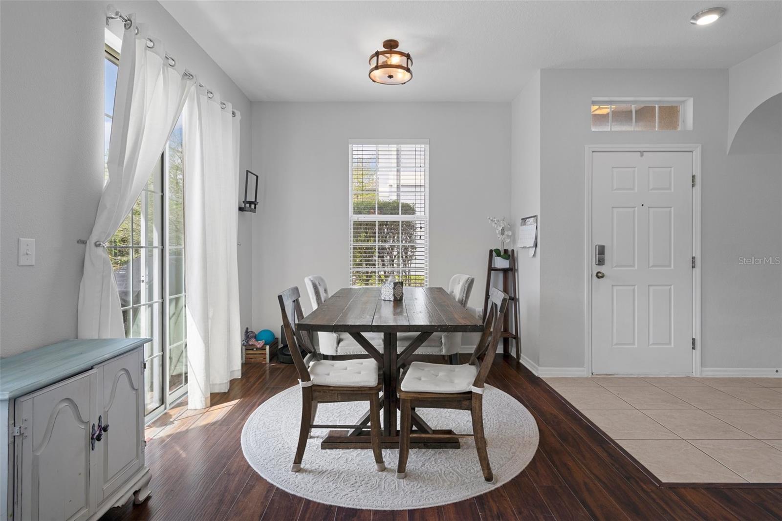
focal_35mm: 17
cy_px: 260
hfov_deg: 93.3
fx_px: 369
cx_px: 391
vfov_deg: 70.4
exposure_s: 1/5
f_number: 9
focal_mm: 17
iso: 320
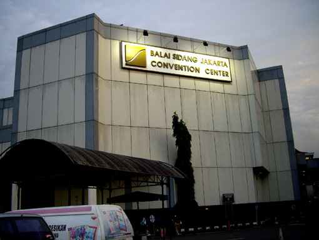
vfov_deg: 37.8
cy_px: 120
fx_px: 350
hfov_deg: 49.0
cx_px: 160
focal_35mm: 38
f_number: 2.8
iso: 200
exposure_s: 1/60
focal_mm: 7.9
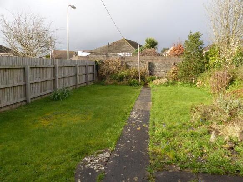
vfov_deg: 54.9
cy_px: 91
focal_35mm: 25
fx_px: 175
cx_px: 122
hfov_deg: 69.4
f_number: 4
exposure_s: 1/160
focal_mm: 4.5
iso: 100
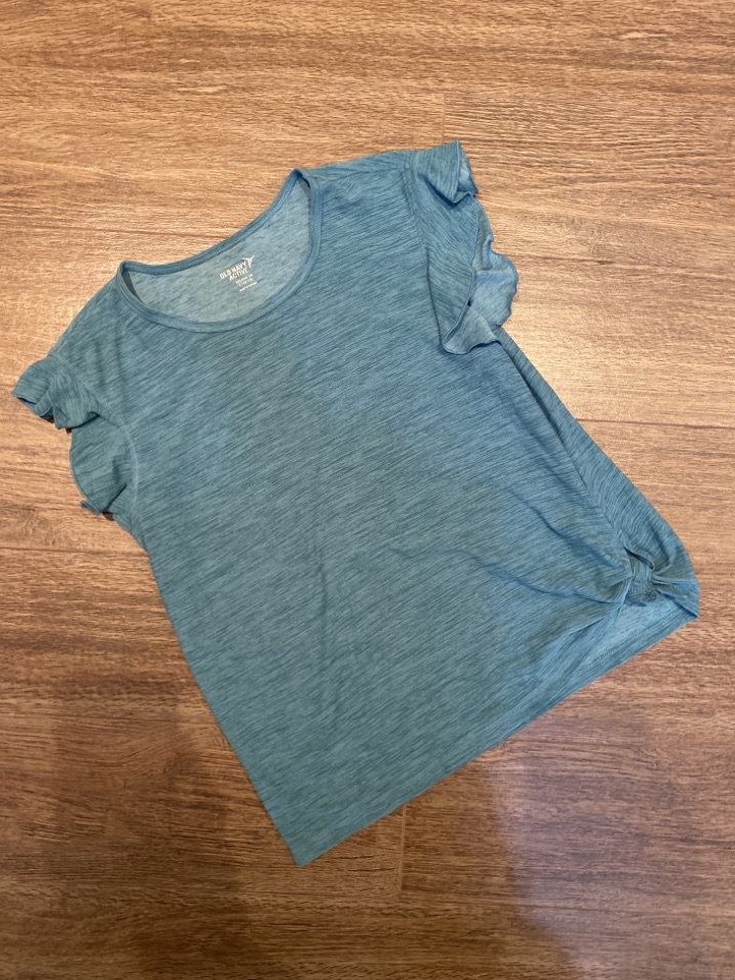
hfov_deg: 51.3
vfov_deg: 65.3
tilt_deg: -87.8
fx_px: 765
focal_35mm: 27
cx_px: 368
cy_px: 485
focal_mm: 4.25
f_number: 1.8
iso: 250
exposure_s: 1/50
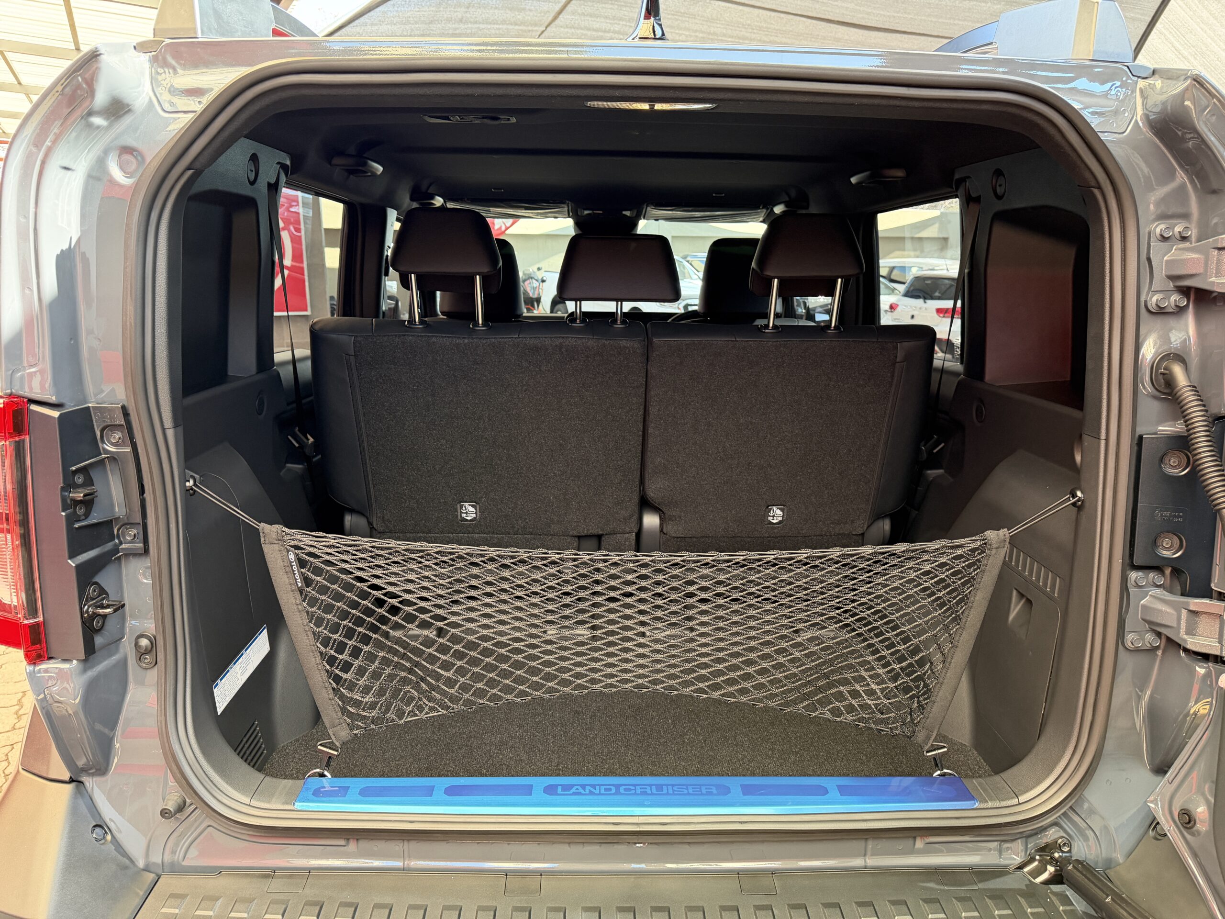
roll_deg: +0.1
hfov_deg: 71.6
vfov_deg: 56.8
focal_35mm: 24
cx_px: 612
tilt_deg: -13.7
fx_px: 849
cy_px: 460
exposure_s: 1/60
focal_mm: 6.76
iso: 320
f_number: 1.78
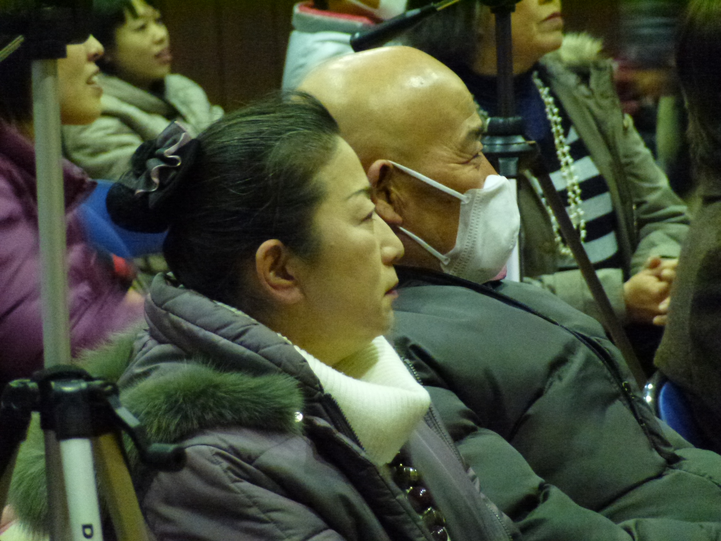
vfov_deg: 3.9
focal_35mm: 384
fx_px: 7998
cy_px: 270
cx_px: 360
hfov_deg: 5.2
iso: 1600
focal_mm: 68.8
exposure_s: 1/15
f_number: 5.9
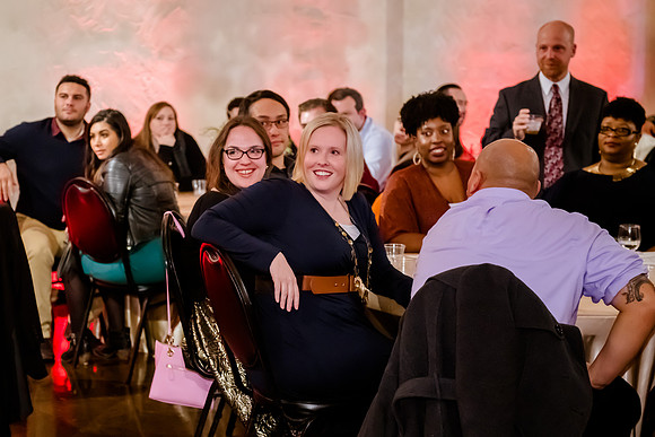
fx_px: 1451
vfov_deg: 17.1
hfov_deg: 25.3
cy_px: 252
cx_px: 217
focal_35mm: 80
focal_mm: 58
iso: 5000
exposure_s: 1/80
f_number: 2.8
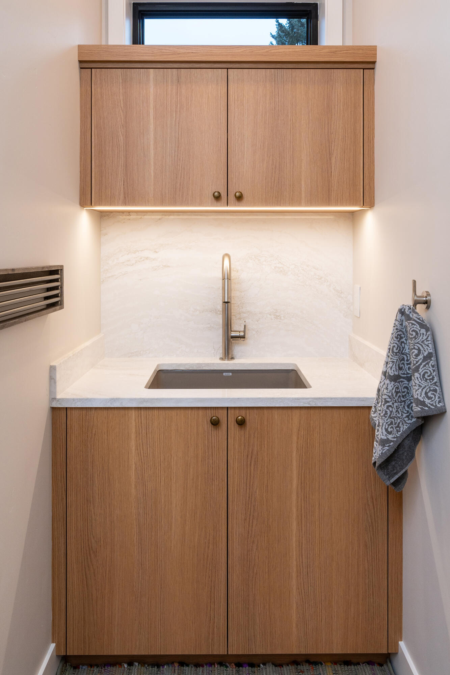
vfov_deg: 67.4
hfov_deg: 47.9
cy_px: 338
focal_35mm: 27
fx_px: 506
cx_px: 225
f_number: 11
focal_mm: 18
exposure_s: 1/13
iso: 400
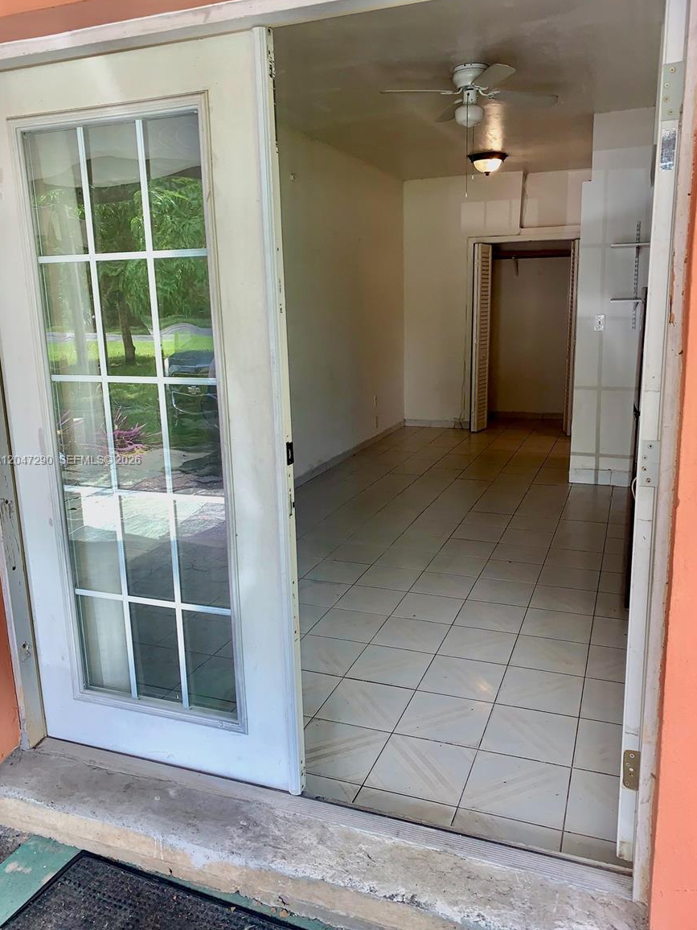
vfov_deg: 65.3
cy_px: 461
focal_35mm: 27
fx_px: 725
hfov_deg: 51.4
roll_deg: +1.9
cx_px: 354
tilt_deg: -10.3
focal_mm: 4.25
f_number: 1.8
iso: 25
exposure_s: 1/163
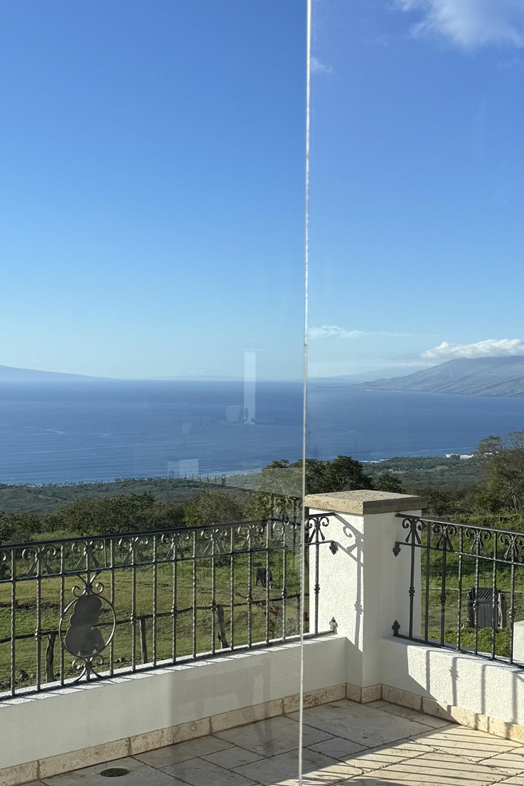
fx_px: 1136
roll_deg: -0.8
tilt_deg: -3.4
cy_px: 436
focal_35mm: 52
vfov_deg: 38.2
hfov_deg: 25.8
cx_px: 349
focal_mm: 6.86
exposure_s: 1/2506
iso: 80
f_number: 1.78
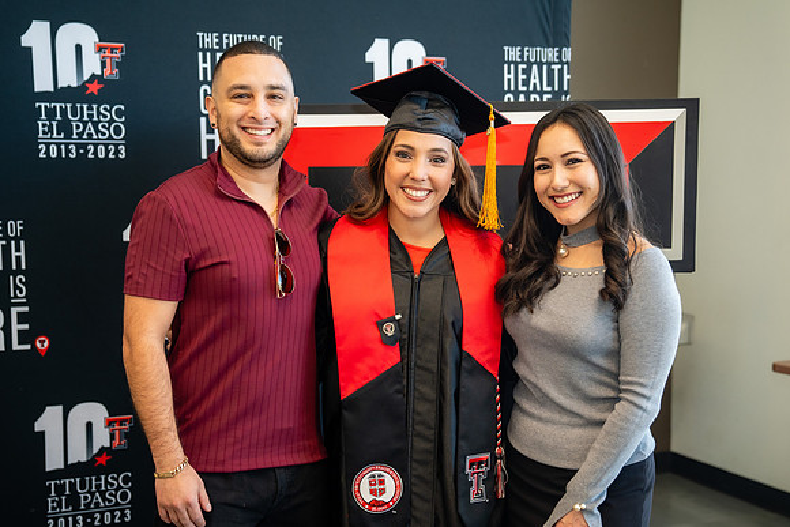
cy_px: 307
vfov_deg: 24.9
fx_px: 1192
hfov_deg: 36.7
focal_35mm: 54
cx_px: 387
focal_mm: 46
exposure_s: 1/160
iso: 800
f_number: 2.8
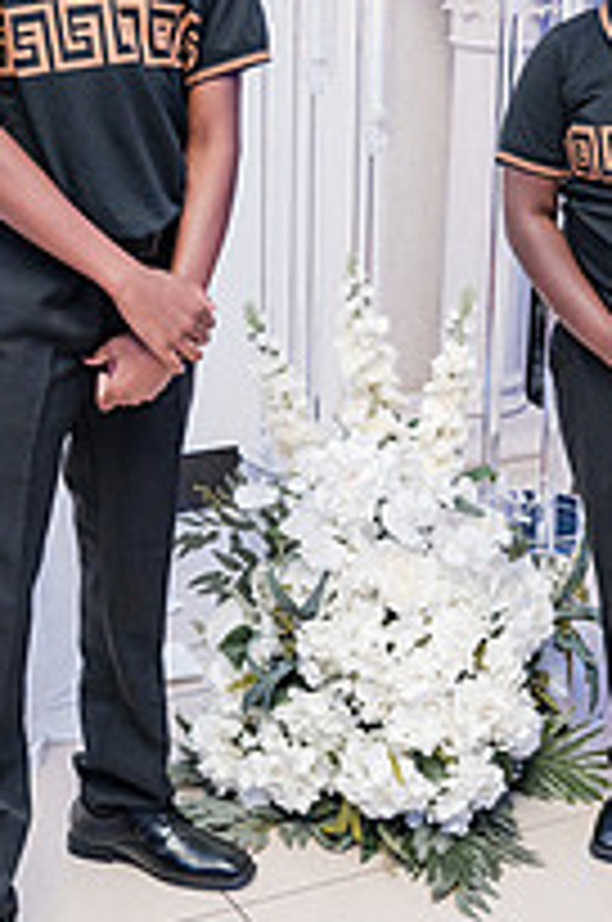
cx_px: 410
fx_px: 1970
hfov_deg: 17.6
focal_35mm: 77
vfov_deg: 26.3
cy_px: 351
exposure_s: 1/250
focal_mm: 35
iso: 4000
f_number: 4
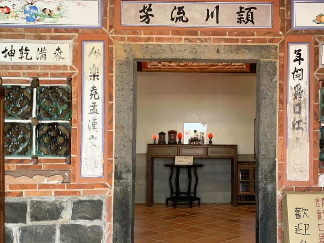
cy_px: 137
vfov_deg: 32.8
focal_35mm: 44
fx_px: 412
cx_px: 211
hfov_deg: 42.5
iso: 80
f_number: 1.8
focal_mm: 4.25
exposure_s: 1/121
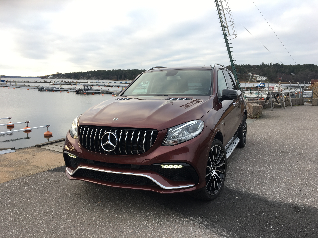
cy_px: 119
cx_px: 159
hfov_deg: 61.7
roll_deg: -0.8
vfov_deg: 48.2
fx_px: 266
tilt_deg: -8.3
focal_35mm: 29
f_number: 2.2
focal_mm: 4.15
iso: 25
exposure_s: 1/139
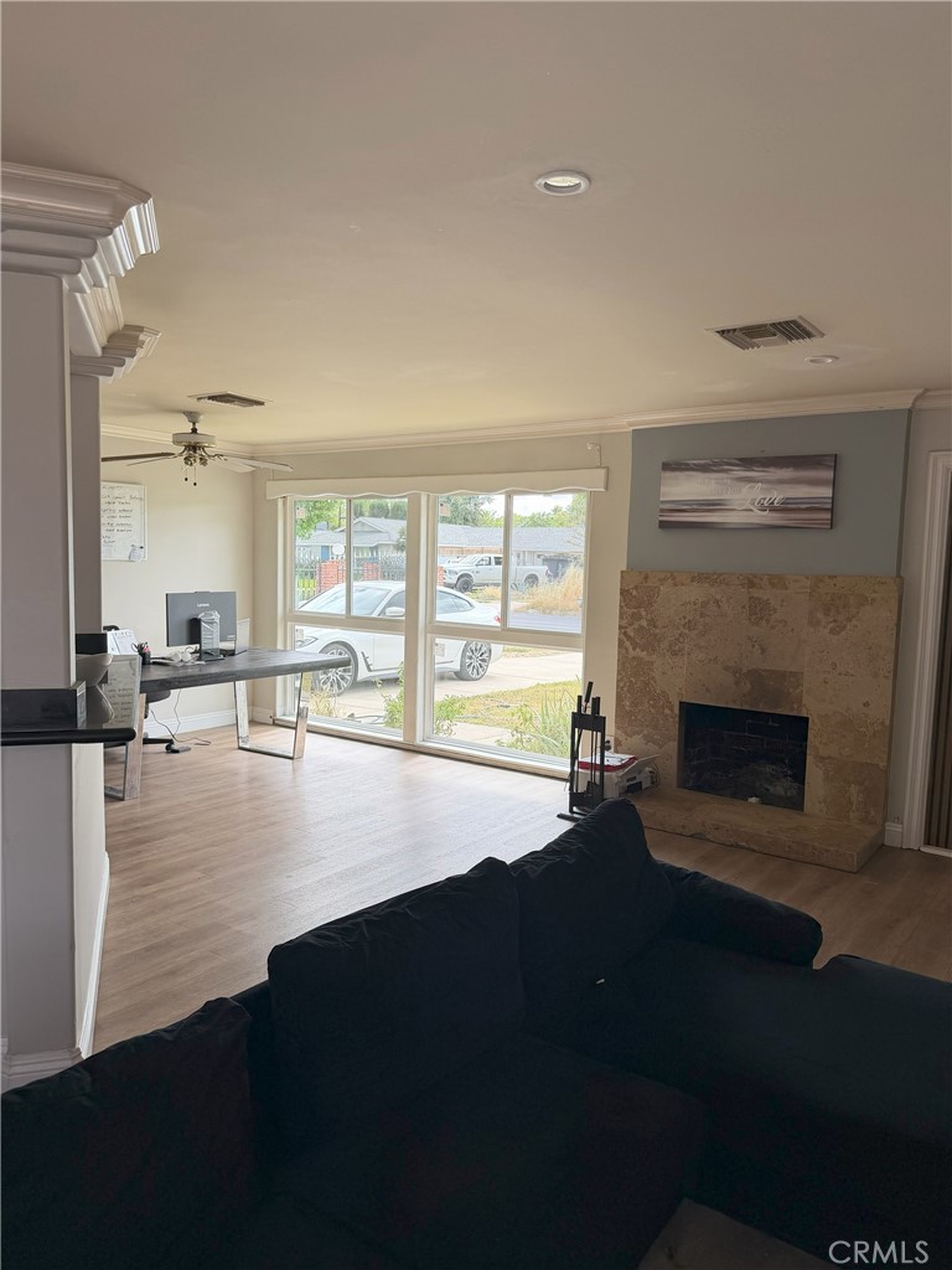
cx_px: 476
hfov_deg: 56.8
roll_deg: -1.6
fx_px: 880
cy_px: 635
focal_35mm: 24
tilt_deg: -4.9
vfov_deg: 71.6
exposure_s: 1/216
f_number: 1.78
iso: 80
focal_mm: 6.76
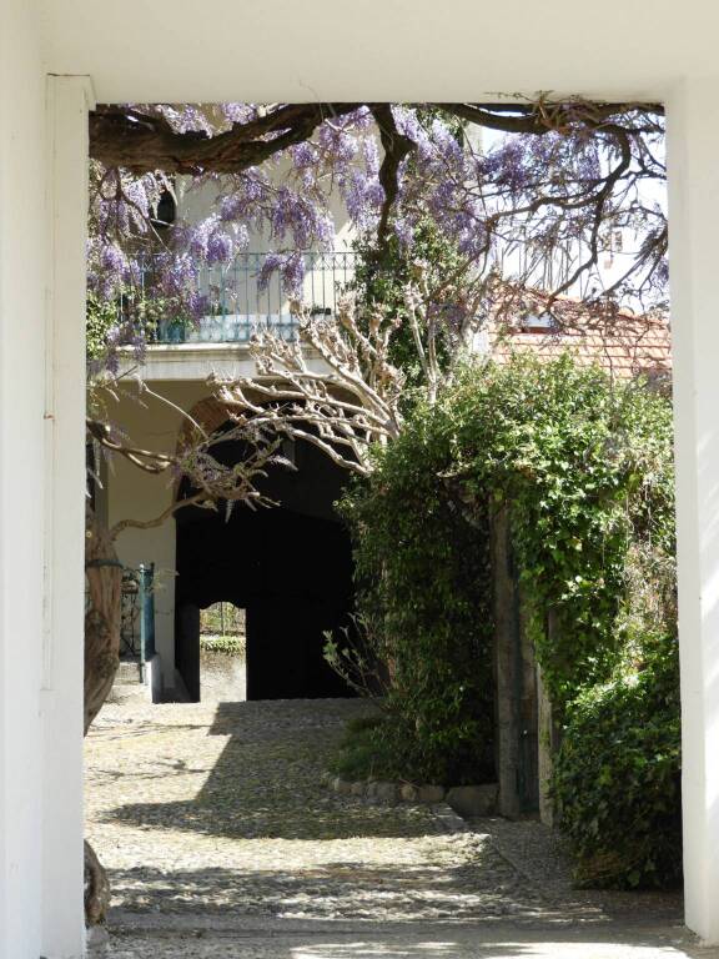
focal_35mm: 95
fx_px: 2631
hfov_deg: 15.6
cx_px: 360
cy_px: 480
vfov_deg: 20.7
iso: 100
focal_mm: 17
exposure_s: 1/200
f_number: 4.8
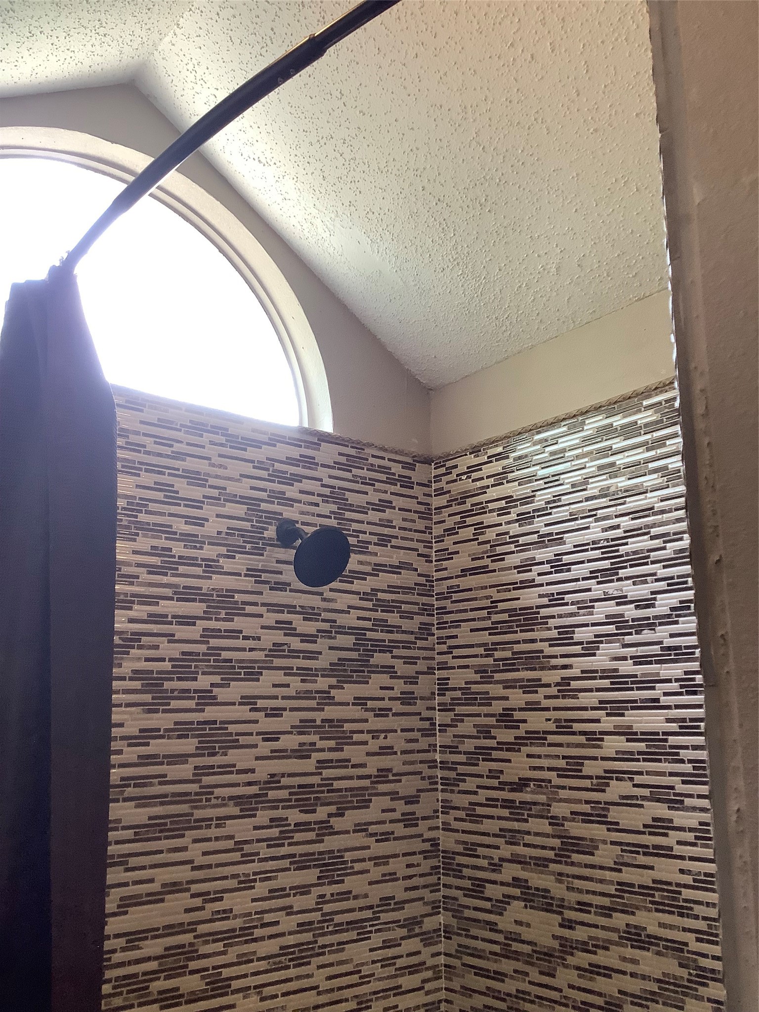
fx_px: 906
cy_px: 506
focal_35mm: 31
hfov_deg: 45.4
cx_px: 380
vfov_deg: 58.4
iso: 125
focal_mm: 3.3
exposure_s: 1/60
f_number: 2.4
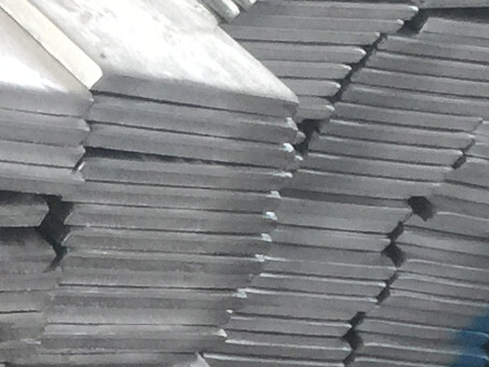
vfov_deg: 7.0
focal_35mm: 208
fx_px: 2938
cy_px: 595
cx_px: -481
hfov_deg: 9.0
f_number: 2.2
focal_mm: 4.15
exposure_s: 1/30
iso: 32
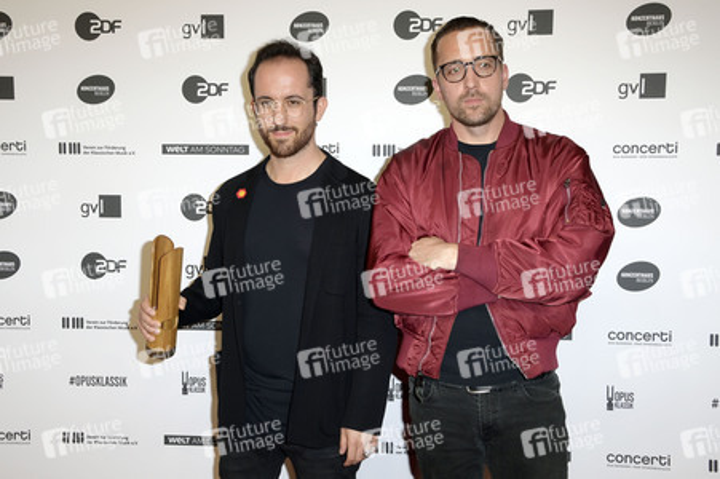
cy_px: 240
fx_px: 959
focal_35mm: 48
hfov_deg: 41.1
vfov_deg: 28.0
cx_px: 360
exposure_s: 1/200
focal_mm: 48
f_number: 5.6
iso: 640
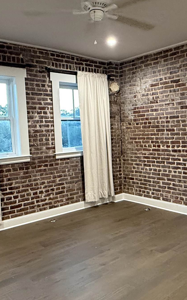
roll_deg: +1.9
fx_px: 277
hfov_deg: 37.1
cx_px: 116
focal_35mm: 34
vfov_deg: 56.7
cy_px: 153
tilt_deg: -4.6
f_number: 2.2
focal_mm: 2.22
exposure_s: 1/60
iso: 640
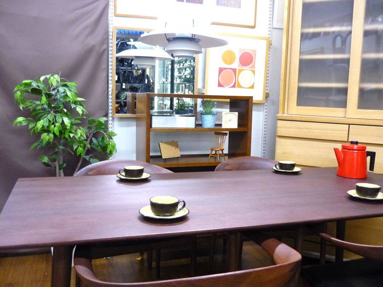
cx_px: 192
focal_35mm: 33
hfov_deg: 55.4
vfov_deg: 42.9
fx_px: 365
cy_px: 144
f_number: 2.8
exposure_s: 1/30
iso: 400
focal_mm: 5.5
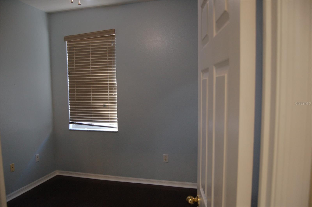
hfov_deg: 67.5
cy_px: 104
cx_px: 156
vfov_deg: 47.7
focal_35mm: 27
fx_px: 234
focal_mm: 18
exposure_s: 1/60
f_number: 3.5
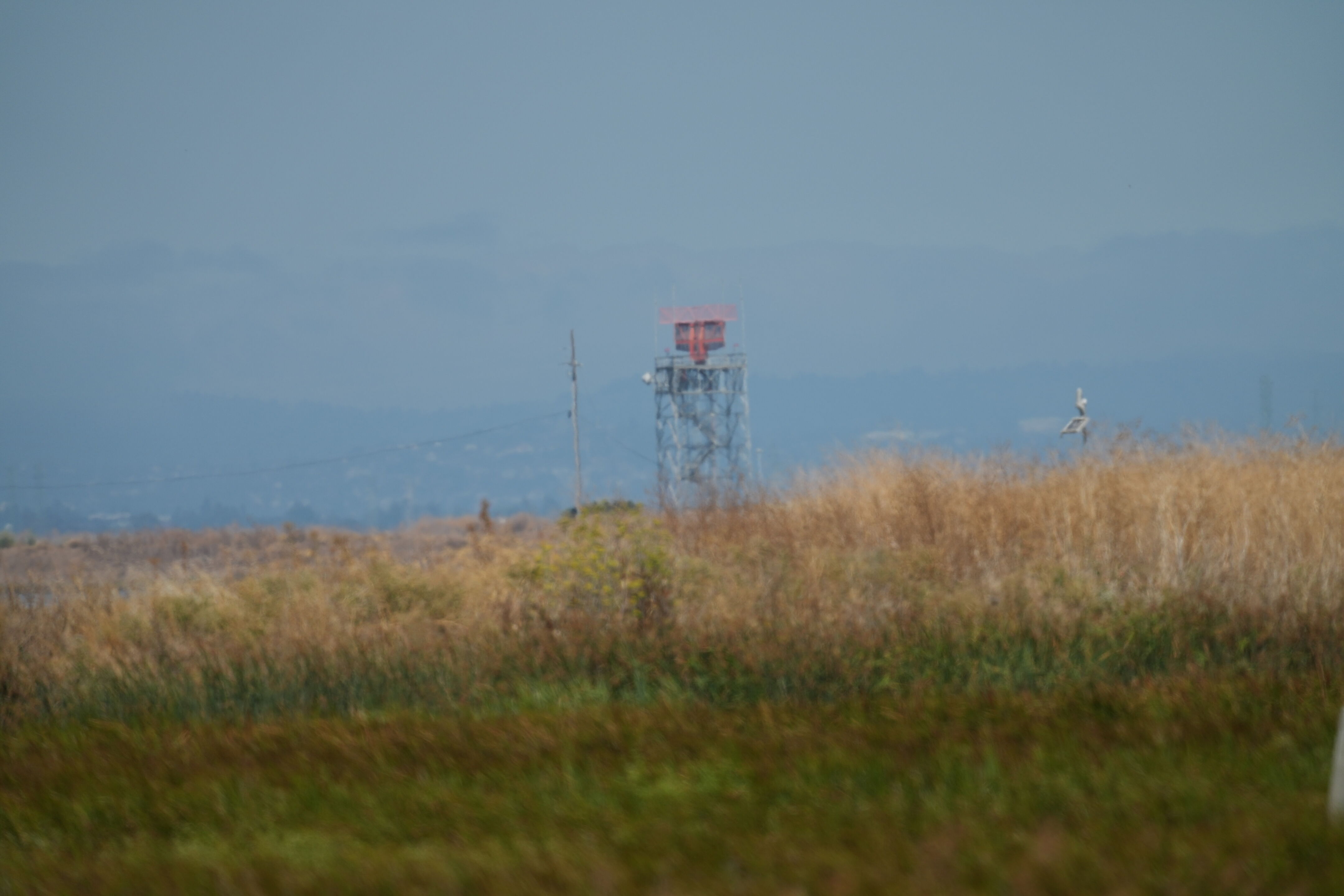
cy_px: 448
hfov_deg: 3.4
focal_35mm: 600
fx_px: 22398
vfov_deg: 2.3
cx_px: 672
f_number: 5.6
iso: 400
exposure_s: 1/2500
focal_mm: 600
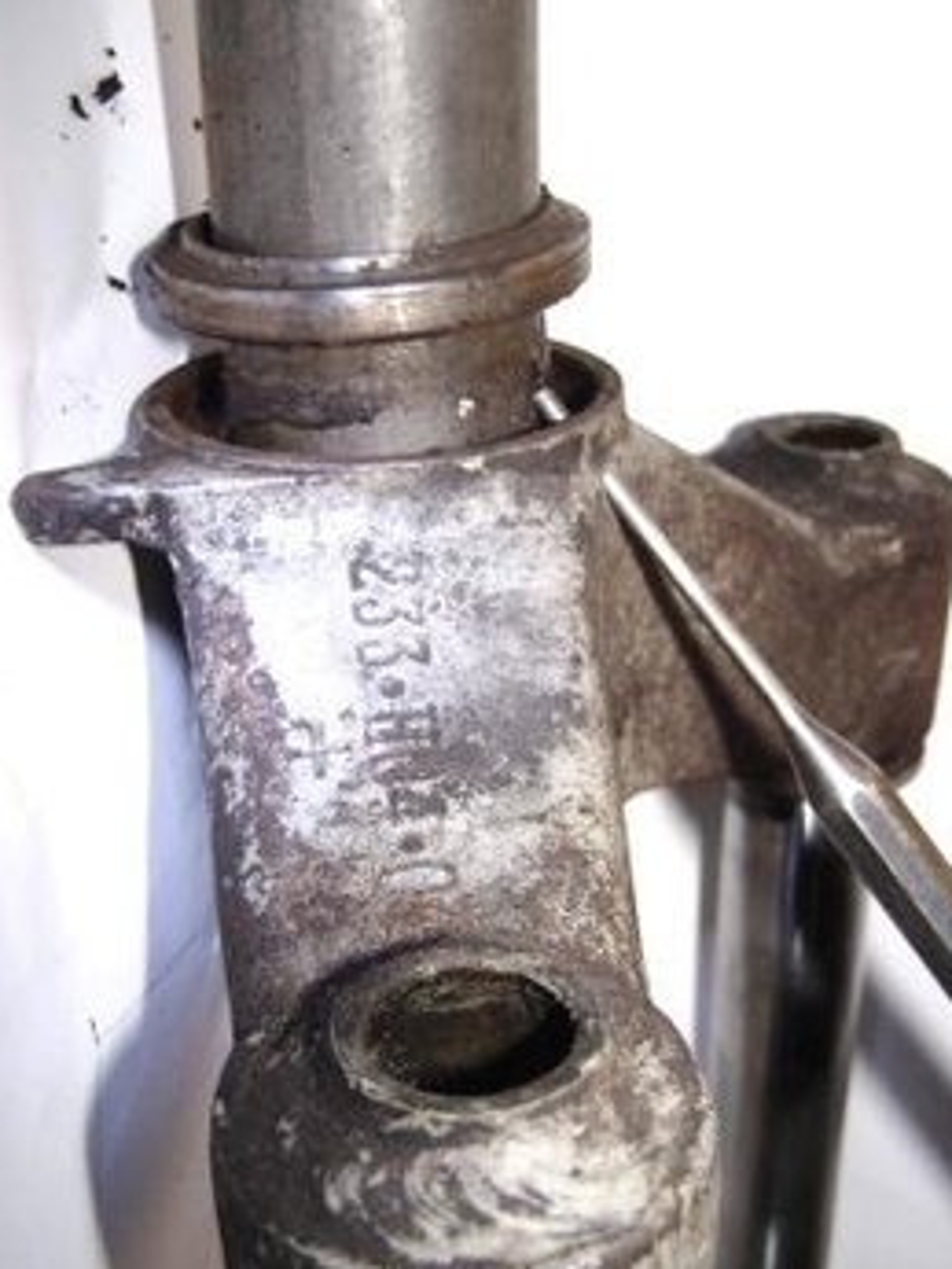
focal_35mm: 44
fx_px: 1612
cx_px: 459
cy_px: 669
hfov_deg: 32.9
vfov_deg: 42.9
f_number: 2.8
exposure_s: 1/60
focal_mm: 6.3
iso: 80
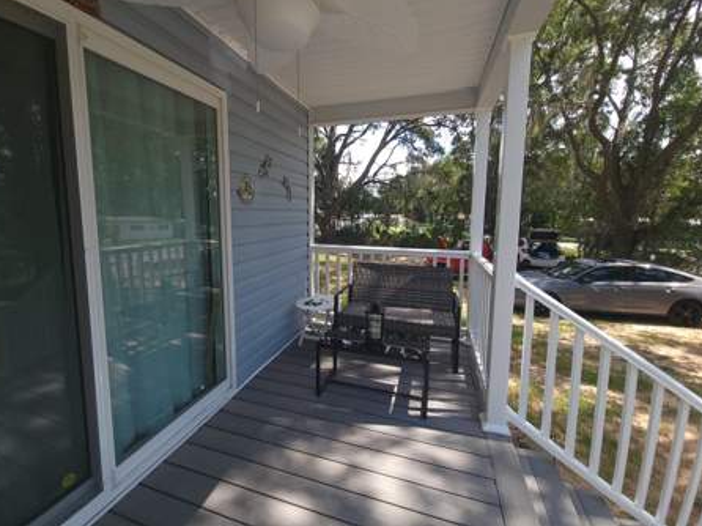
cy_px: 244
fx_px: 284
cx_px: 332
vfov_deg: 85.5
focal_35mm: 14
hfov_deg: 102.0
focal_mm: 2.2
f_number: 2.2
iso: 50
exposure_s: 1/450
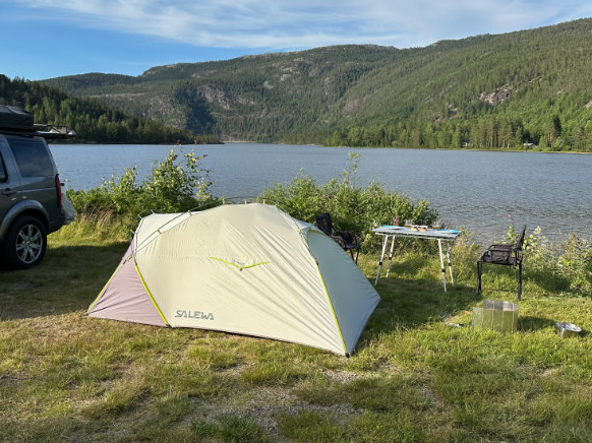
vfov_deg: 42.8
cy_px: 195
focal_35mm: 33
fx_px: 564
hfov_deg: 54.9
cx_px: 231
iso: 80
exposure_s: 1/3717
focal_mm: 6.9
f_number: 1.8
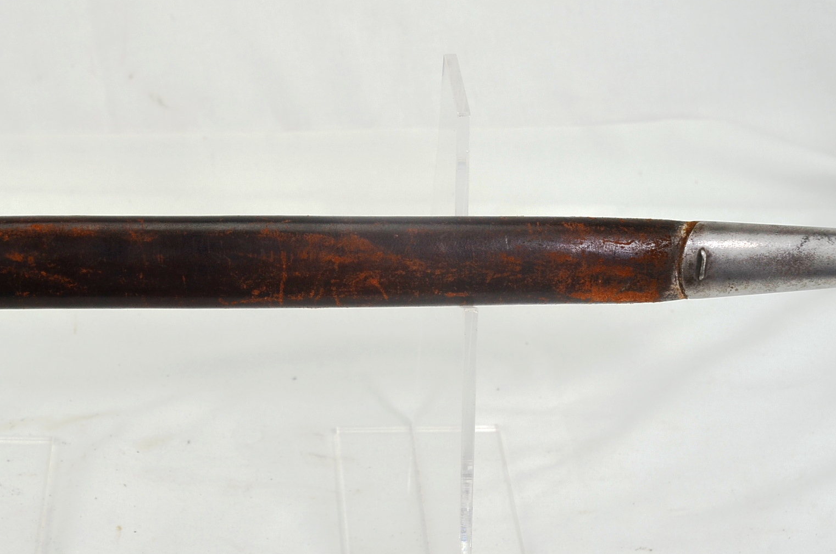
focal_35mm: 68
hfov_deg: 29.3
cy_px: 269
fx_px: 1576
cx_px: 220
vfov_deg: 19.9
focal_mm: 28
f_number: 6.3
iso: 200
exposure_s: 1/160
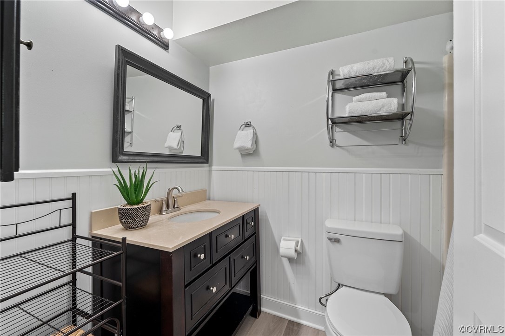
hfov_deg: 104.3
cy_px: 168
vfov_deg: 81.2
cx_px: 252
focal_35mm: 14
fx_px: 196
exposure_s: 1/5
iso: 400
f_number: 8
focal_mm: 14
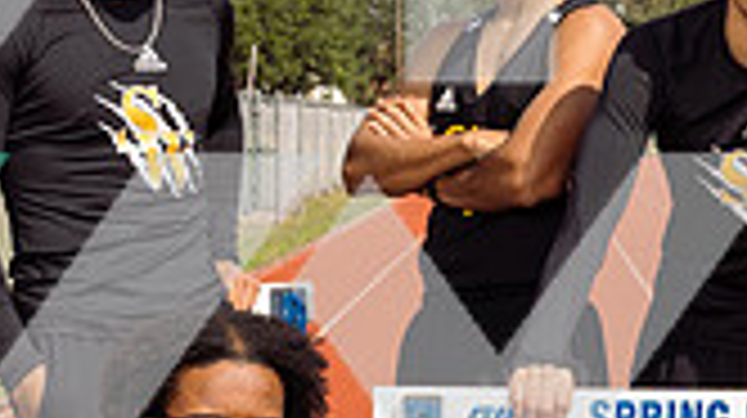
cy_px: 384
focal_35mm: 118
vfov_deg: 10.2
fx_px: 2335
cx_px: 696
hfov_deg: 17.8
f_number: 7.1
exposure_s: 1/250
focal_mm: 29
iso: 80
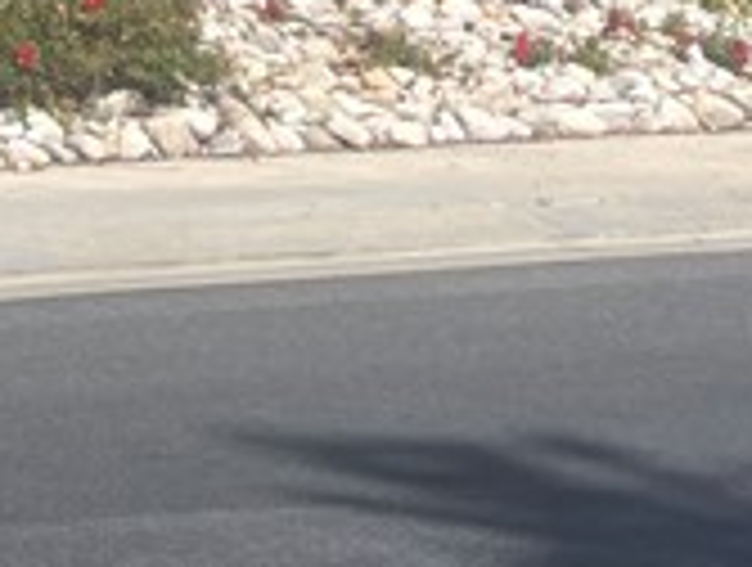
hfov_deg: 11.4
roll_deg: -0.1
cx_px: -662
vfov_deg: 8.6
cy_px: -770
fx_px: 3462
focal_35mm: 159
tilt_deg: +7.0
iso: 50
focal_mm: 5.1
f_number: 1.6
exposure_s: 1/2755
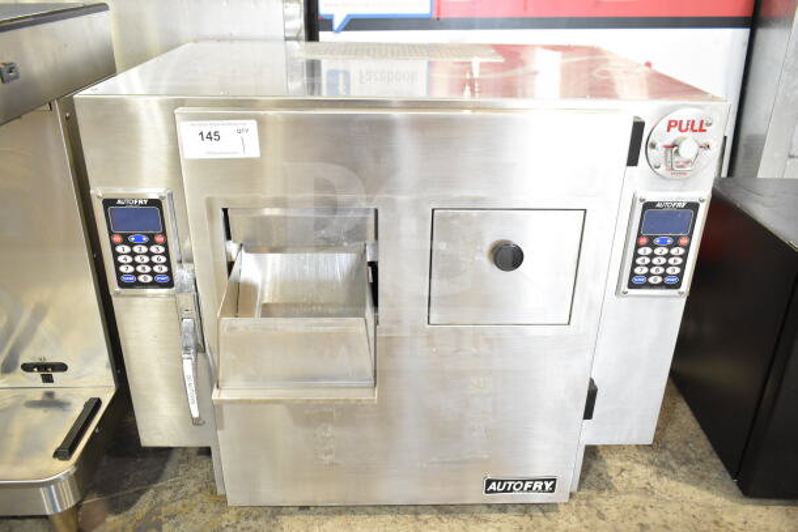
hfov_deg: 61.9
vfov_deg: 43.6
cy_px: 266
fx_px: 665
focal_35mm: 30
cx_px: 399
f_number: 4.5
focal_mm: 20
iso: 1600
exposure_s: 1/80
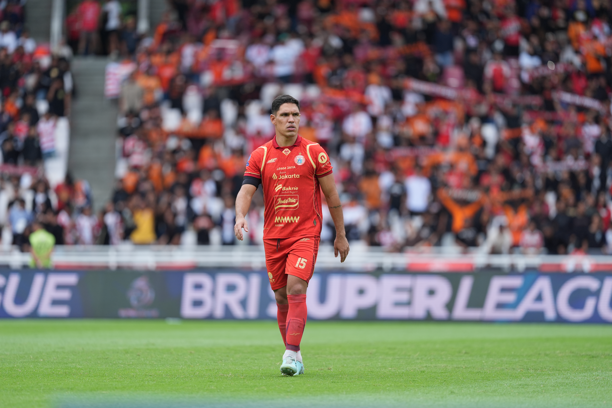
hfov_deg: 6.9
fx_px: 5100
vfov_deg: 4.6
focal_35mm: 300
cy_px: 204
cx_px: 306
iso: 400
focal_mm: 300
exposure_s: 1/2000
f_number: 2.8
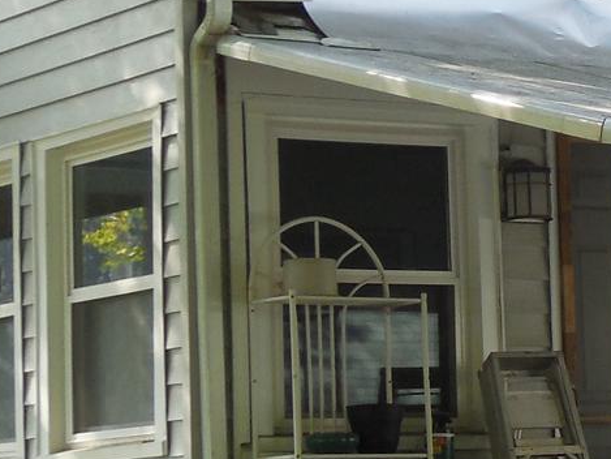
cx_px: 773
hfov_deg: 9.7
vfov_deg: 7.4
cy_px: 244
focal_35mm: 201
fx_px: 3549
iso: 125
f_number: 3.8
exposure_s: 1/160
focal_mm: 8.2
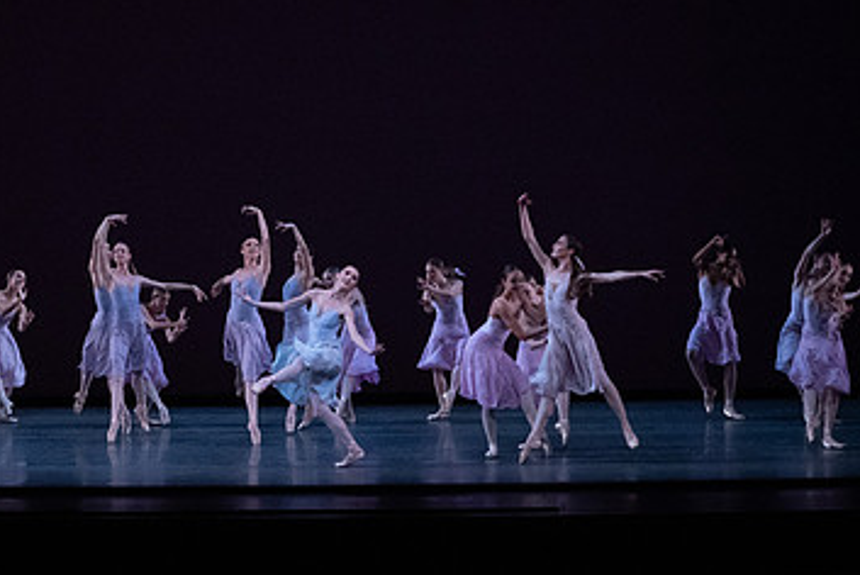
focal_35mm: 115
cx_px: 244
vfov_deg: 11.9
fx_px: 2749
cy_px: 140
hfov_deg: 17.7
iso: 12800
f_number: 13
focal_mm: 70
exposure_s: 1/400
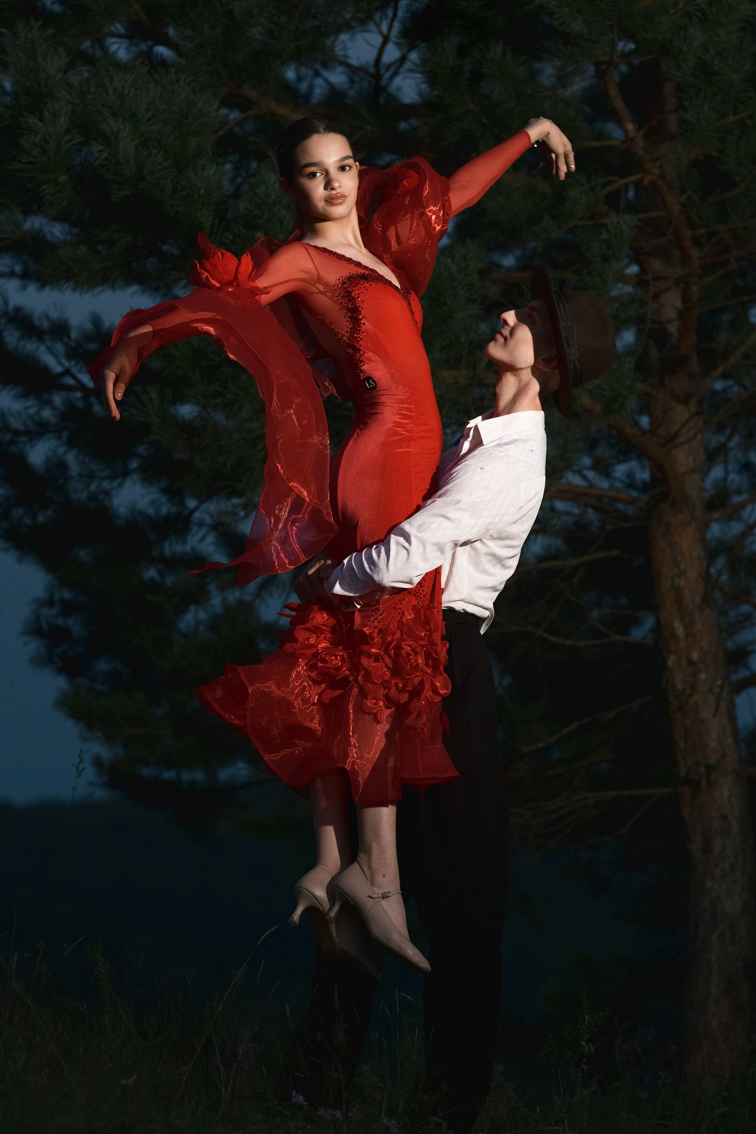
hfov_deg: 12.1
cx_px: 378
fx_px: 3559
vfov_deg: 18.1
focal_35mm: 113
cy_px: 567
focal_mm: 75
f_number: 2.5
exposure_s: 1/500
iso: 1000
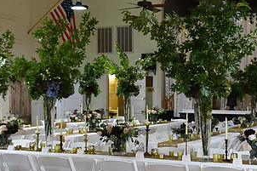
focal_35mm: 75
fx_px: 535
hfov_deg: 26.8
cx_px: 174
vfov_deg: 18.2
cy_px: 95
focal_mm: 26
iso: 1000
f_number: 2.8
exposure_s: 1/320
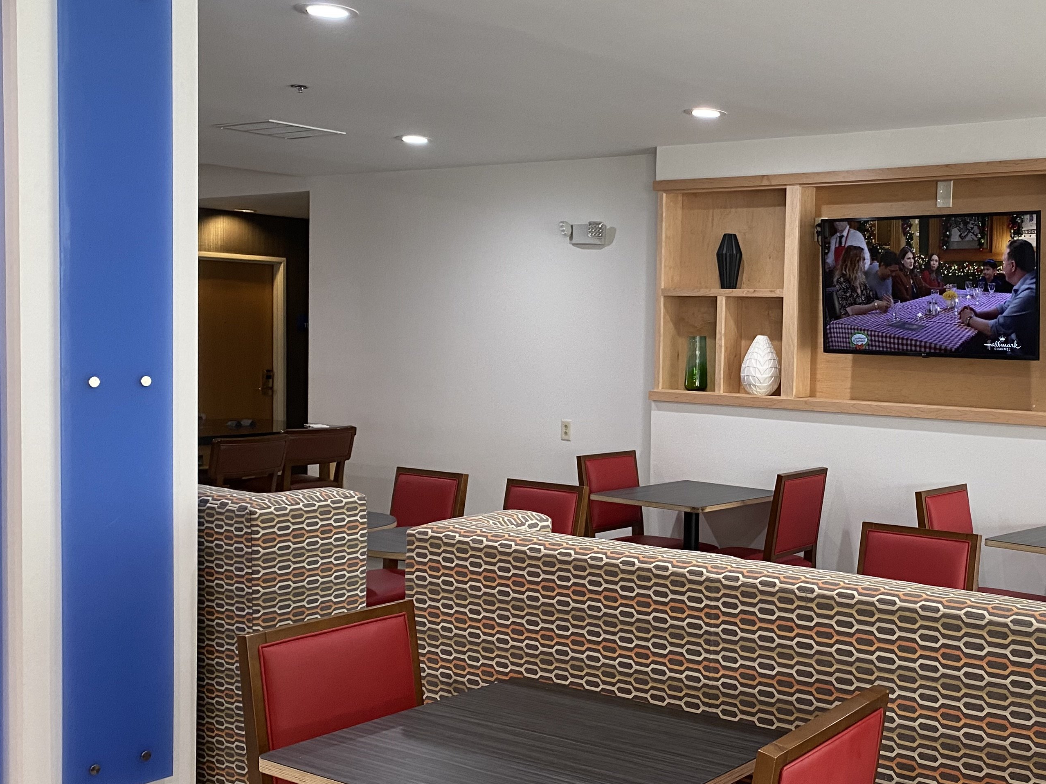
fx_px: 1239
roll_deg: -0.9
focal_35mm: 41
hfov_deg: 44.2
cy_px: 408
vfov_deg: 35.1
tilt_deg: -3.4
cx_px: 789
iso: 100
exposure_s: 1/62
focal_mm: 4.25
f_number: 1.8
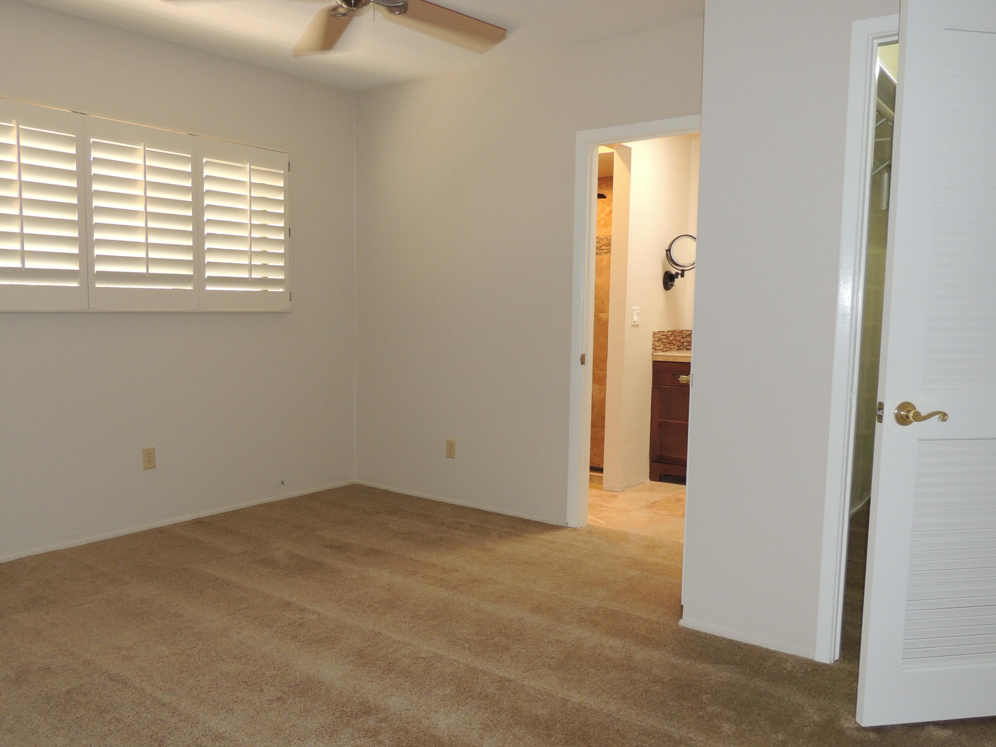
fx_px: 777
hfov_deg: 65.2
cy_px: 392
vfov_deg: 51.3
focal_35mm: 27
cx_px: 462
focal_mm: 4.3
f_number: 3
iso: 220
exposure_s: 1/30
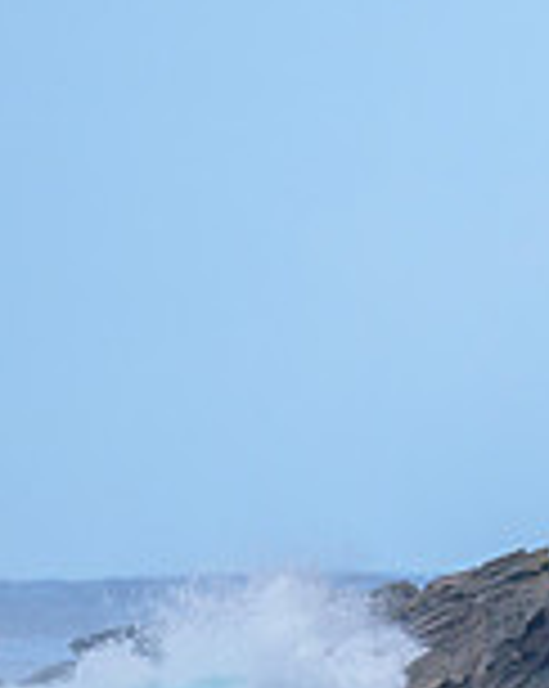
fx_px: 57899
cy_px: 524
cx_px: 1156
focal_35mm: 2845
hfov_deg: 0.5
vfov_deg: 0.7
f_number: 6.3
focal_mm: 800
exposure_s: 1/2000
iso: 500
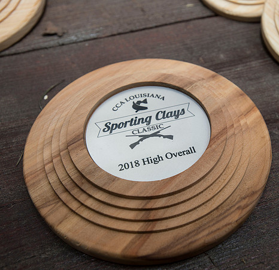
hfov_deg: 42.0
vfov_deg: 41.1
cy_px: 135
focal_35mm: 40
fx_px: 360
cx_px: 182
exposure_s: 1/320
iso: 250
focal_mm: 32
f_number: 6.3
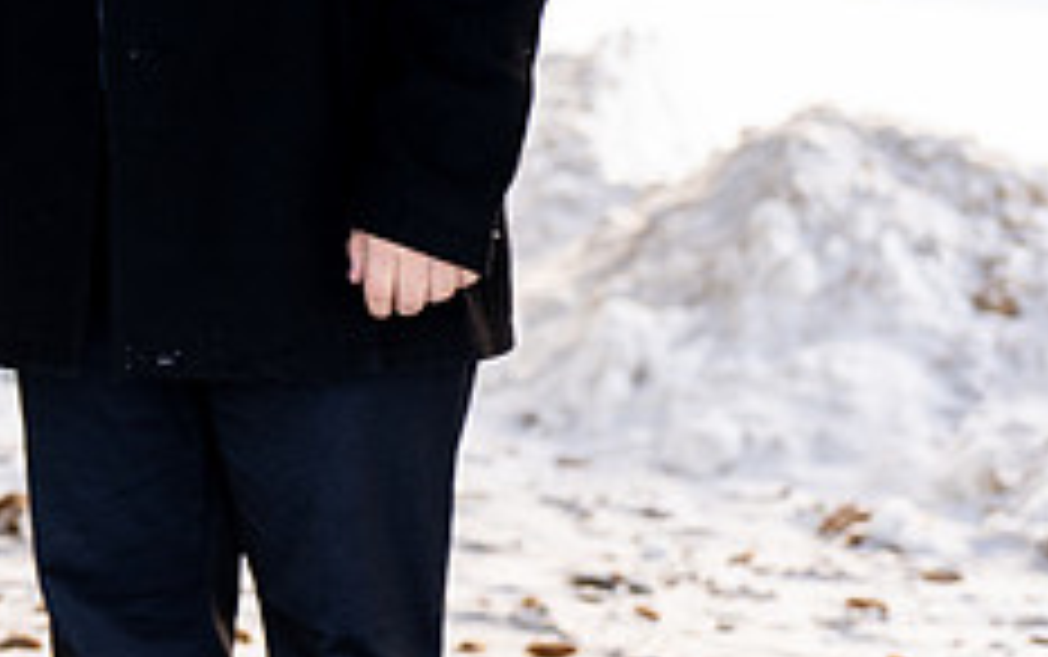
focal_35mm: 226
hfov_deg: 9.2
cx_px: -153
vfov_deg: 5.8
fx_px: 6460
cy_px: -83
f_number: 2.8
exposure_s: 1/80
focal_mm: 89
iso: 100
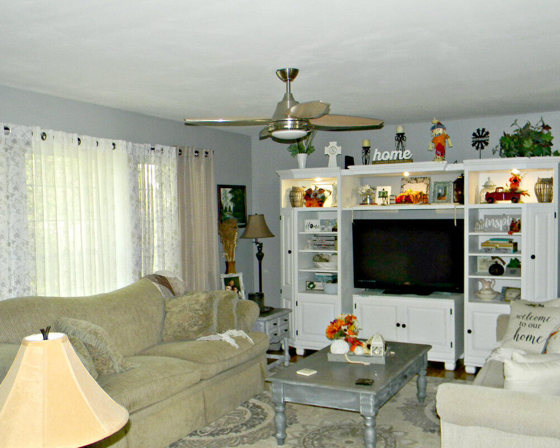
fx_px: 580
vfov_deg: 42.2
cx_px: 309
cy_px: 245
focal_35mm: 35
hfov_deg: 51.4
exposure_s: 1/26
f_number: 3.5
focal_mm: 5
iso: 256
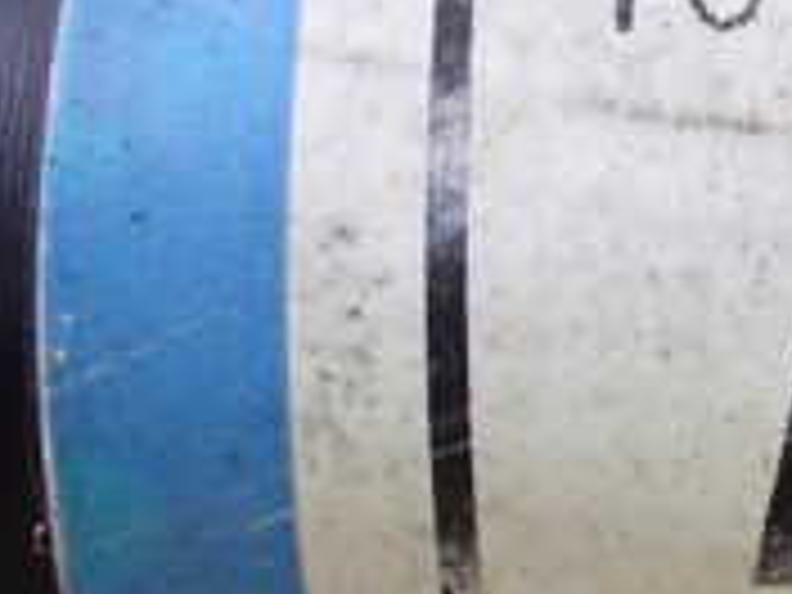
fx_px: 2334
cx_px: 940
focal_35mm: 102
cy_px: 248
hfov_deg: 18.3
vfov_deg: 14.5
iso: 800
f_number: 2.3
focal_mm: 5.4
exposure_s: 1/80
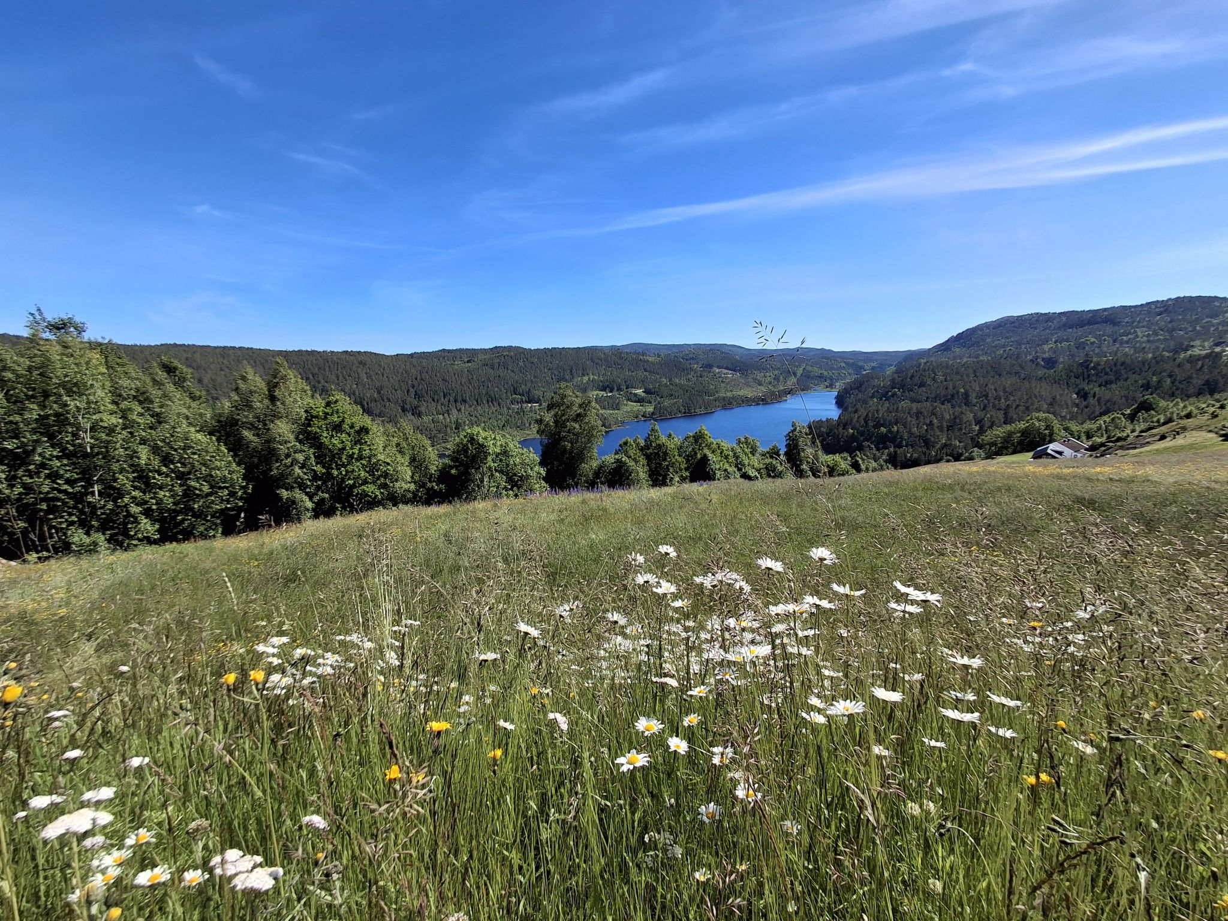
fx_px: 568
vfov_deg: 78.1
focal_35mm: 16
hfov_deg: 94.5
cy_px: 460
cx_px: 614
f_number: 2.2
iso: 40
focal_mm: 1.64
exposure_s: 1/1441
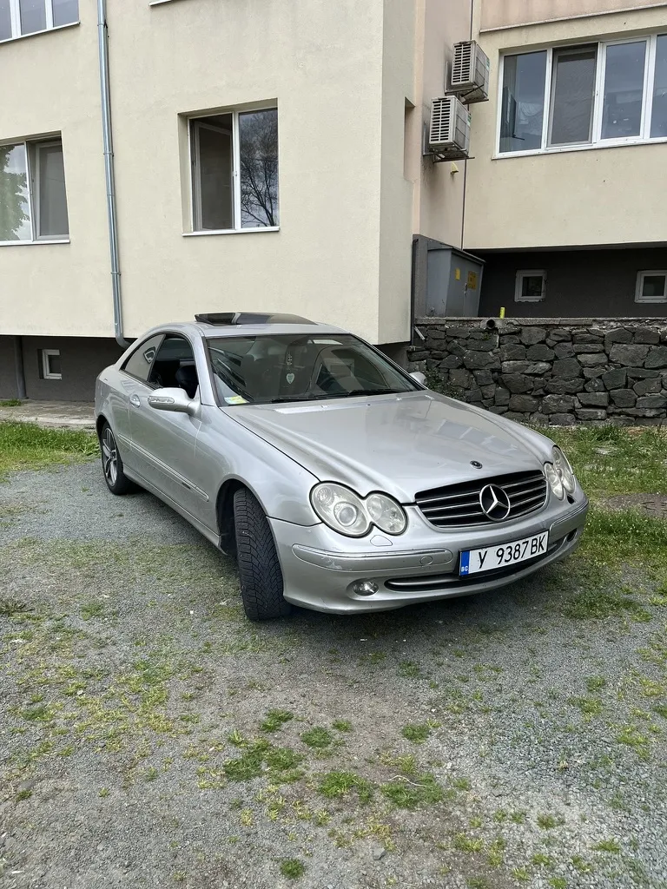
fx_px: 668
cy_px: 444
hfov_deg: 53.1
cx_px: 334
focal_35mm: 26
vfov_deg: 67.3
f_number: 1.6
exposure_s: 1/1672
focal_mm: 5.1
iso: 50
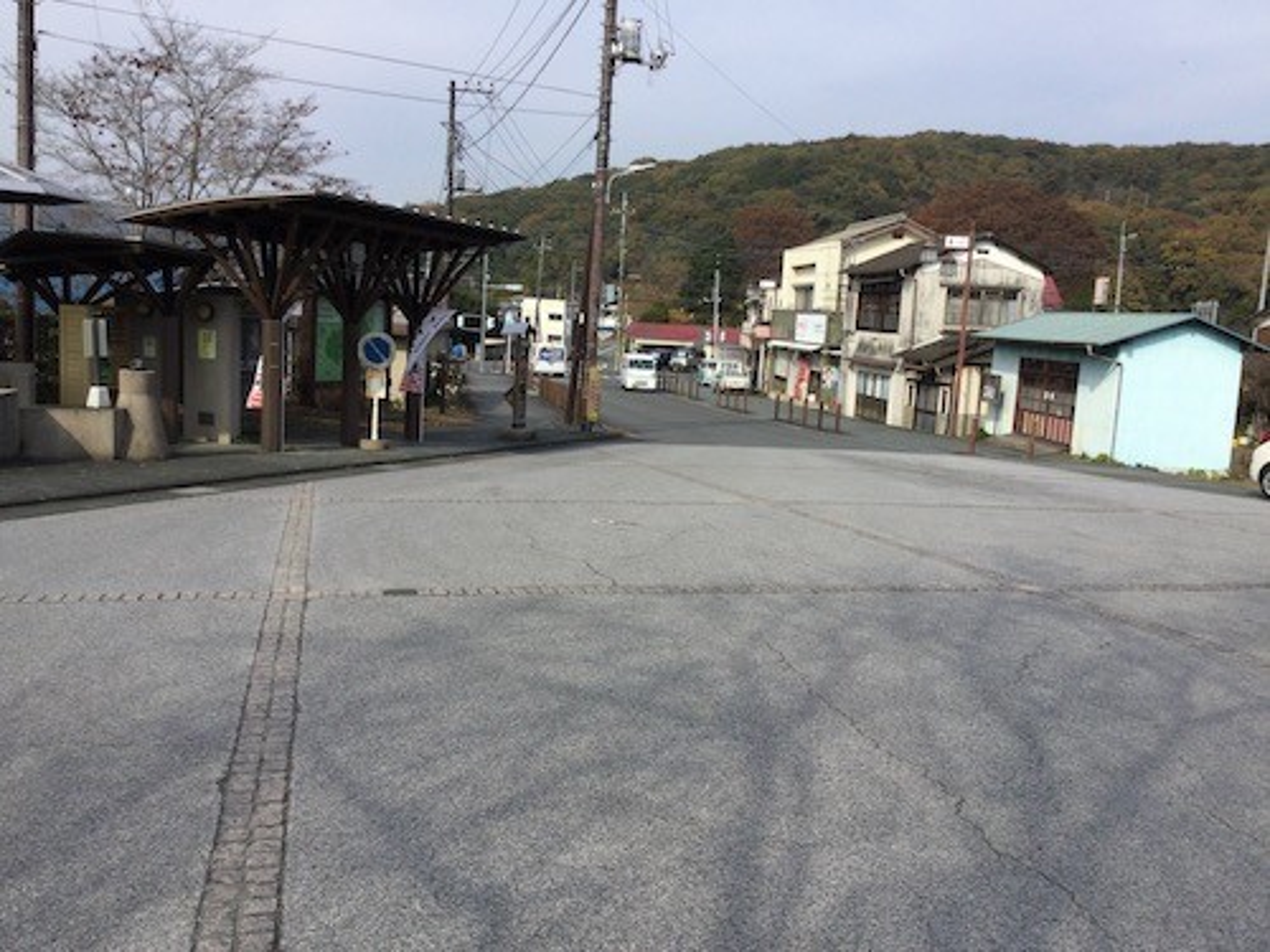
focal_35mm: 31
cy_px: 476
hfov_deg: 58.4
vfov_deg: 45.4
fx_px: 1137
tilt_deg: -8.4
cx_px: 635
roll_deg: -3.3
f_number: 2.4
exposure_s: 1/1335
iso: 25
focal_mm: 3.3
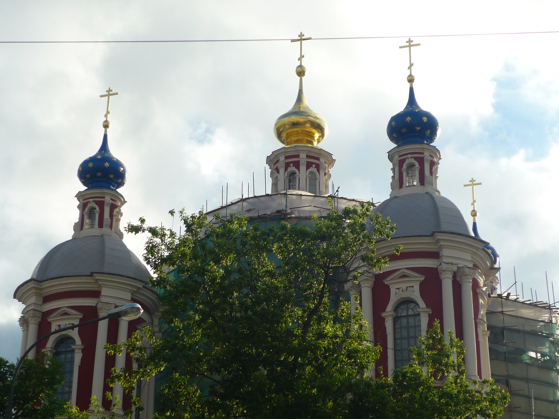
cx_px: 280
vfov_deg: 18.7
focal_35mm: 79
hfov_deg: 24.7
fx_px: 1276
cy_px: 210
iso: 100
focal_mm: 10.2
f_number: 3.7
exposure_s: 1/800
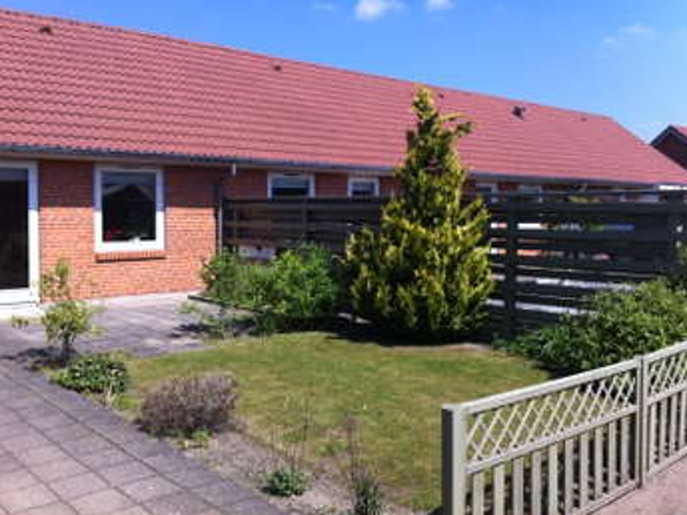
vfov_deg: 37.7
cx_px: 338
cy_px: 242
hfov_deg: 49.0
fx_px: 754
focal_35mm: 38
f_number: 2.8
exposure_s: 1/1117
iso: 80
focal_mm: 3.85
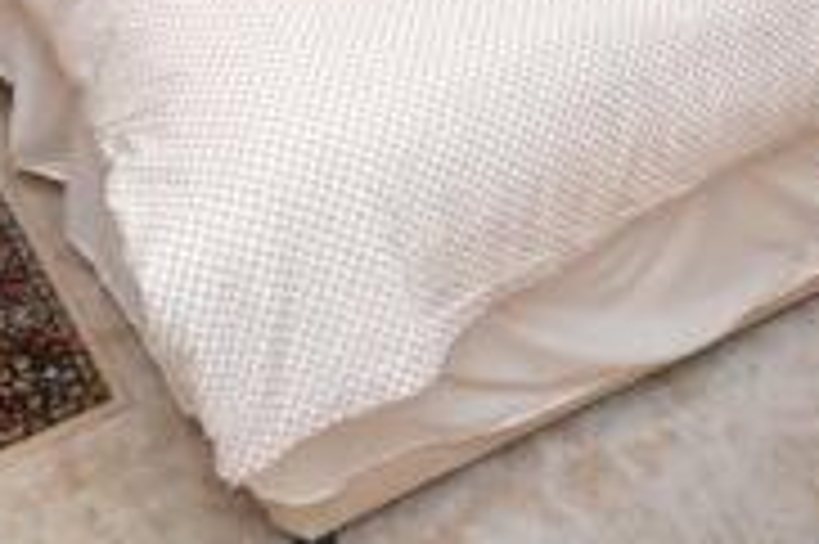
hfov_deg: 36.5
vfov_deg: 21.6
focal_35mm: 54
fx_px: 1227
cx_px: 272
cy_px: -236
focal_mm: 10
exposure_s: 1/60
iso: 1800
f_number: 4
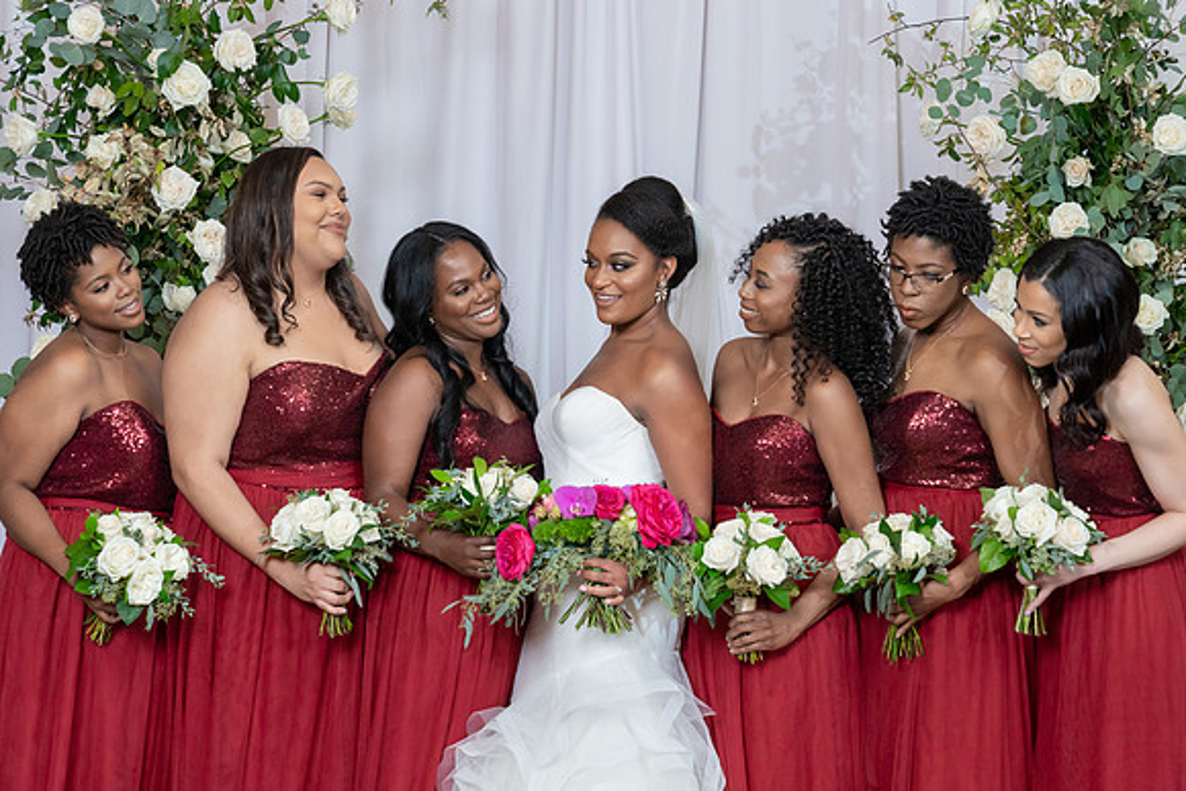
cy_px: 401
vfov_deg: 18.3
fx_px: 2457
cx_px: 631
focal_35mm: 75
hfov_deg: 27.1
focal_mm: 70
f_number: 5.6
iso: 2000
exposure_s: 1/200
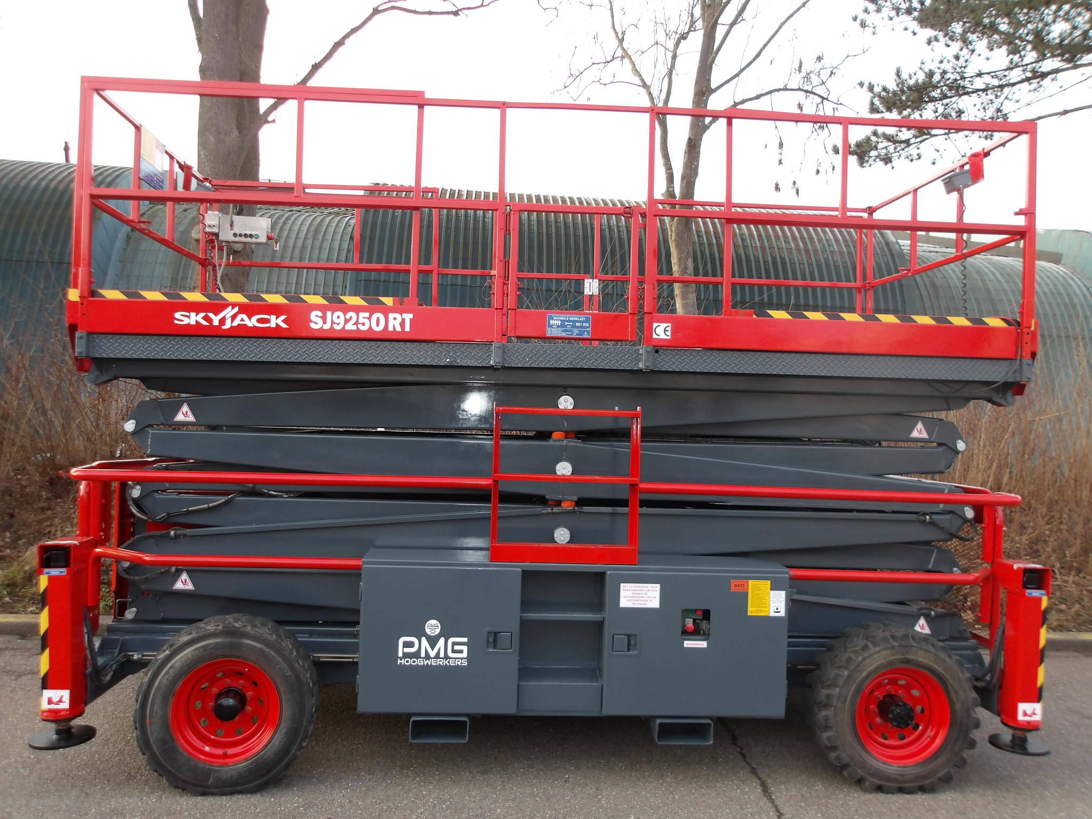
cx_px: 546
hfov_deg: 65.3
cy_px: 410
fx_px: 852
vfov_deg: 51.4
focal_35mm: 27
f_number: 3
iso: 100
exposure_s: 1/114
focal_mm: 4.9
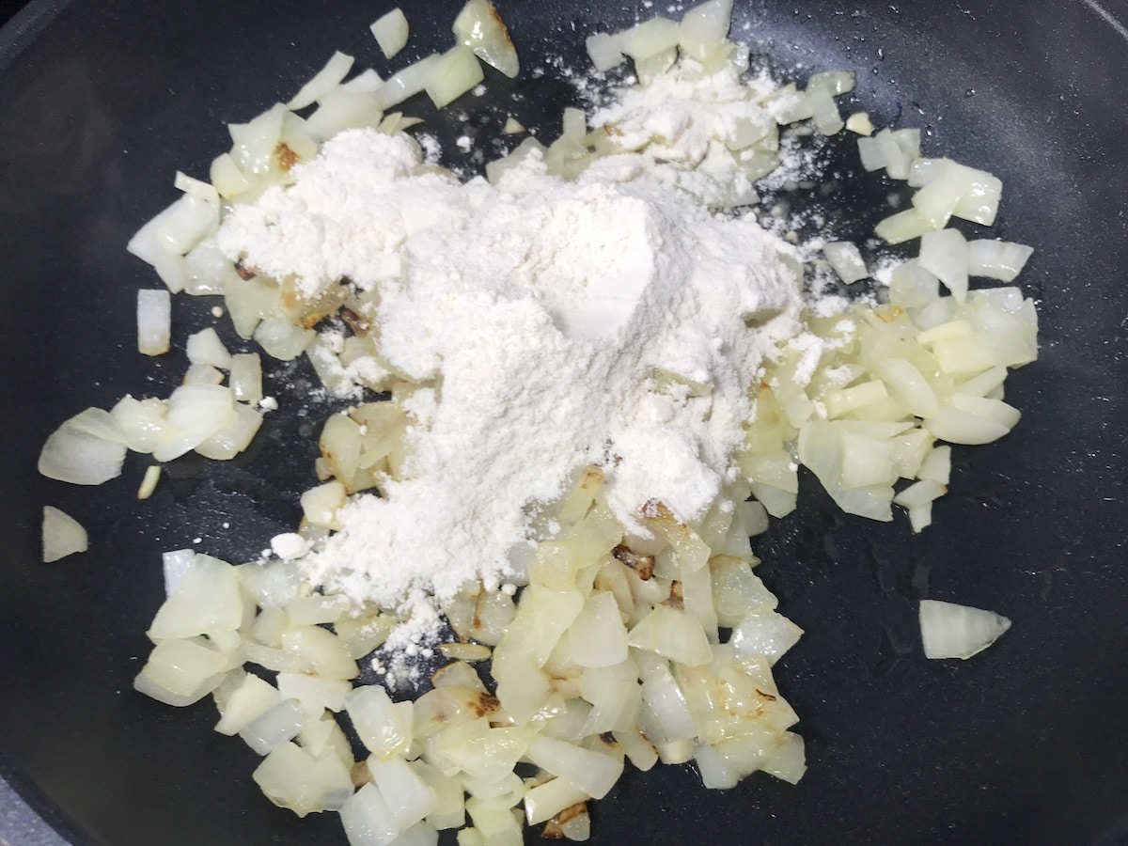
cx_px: 564
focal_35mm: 28
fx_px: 912
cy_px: 423
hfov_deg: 63.4
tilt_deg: -61.6
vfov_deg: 49.7
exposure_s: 1/50
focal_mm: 3.99
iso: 25
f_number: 1.8
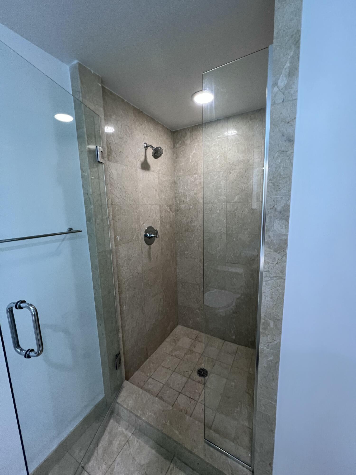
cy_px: 238
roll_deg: +1.4
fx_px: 178
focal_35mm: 13
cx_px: 178
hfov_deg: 89.9
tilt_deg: -7.7
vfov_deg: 106.2
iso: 320
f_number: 1.8
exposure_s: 1/60
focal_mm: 1.57
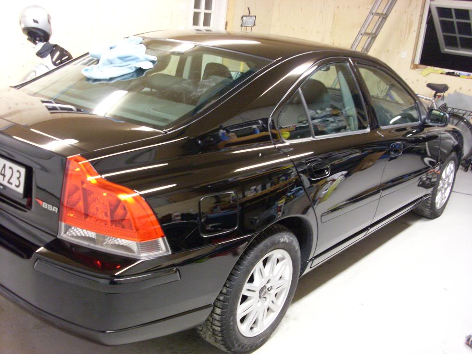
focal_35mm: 38
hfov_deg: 49.0
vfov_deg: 37.7
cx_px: 236
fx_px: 518
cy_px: 177
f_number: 3
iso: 200
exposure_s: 1/8
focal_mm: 6.3
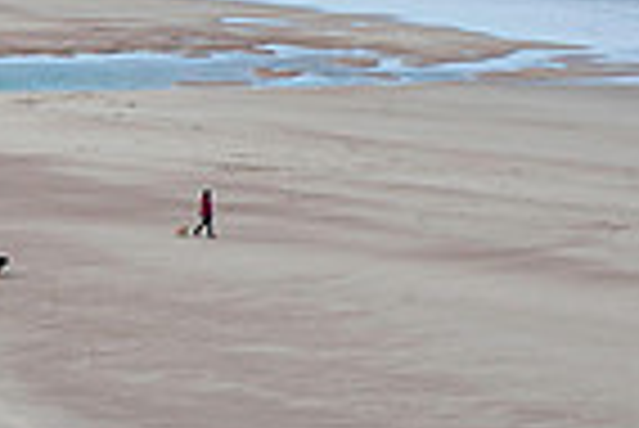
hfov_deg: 5.3
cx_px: -108
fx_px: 6894
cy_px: -45
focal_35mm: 388
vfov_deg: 3.5
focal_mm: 95
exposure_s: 1/200
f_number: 11
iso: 200
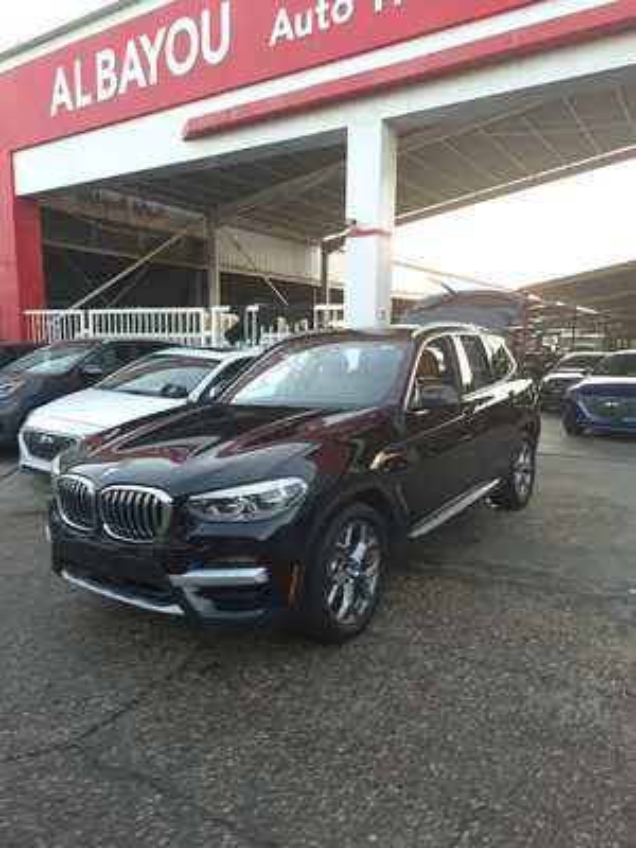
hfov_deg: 58.9
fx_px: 563
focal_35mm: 23
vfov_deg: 73.9
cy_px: 424
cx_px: 318
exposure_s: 1/50
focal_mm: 5.4
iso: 64
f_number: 1.8
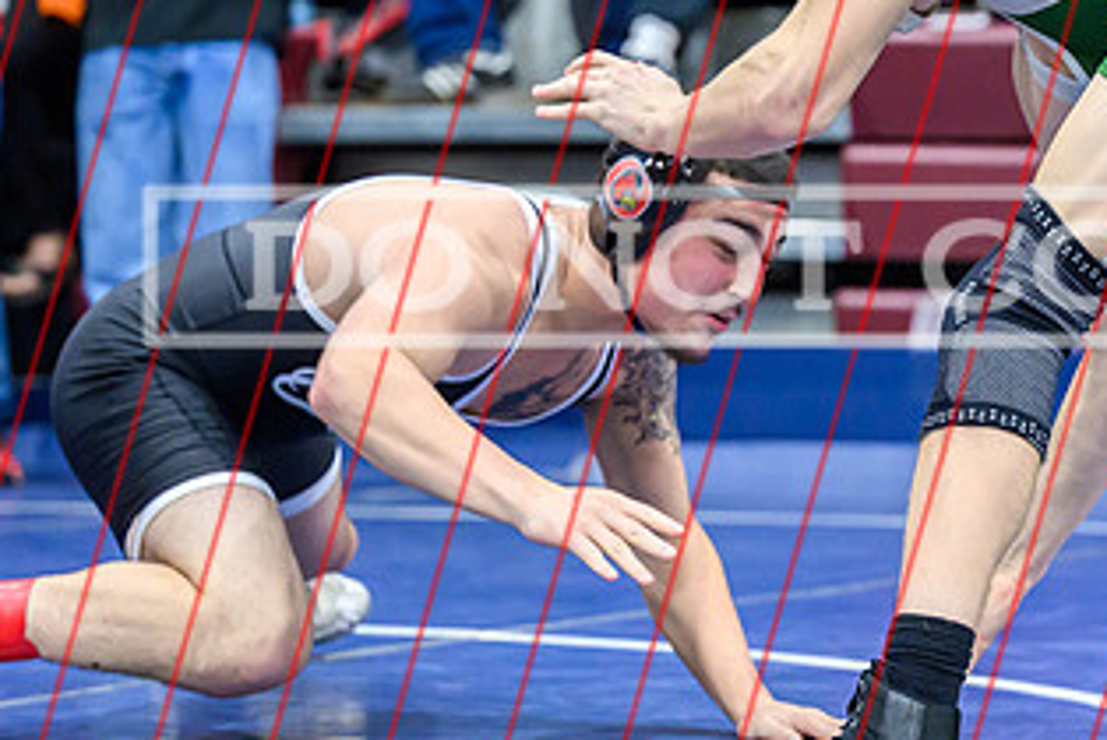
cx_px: 742
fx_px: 5632
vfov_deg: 7.5
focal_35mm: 183
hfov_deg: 11.2
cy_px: 188
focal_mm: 84
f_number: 2.8
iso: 5000
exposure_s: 1/800
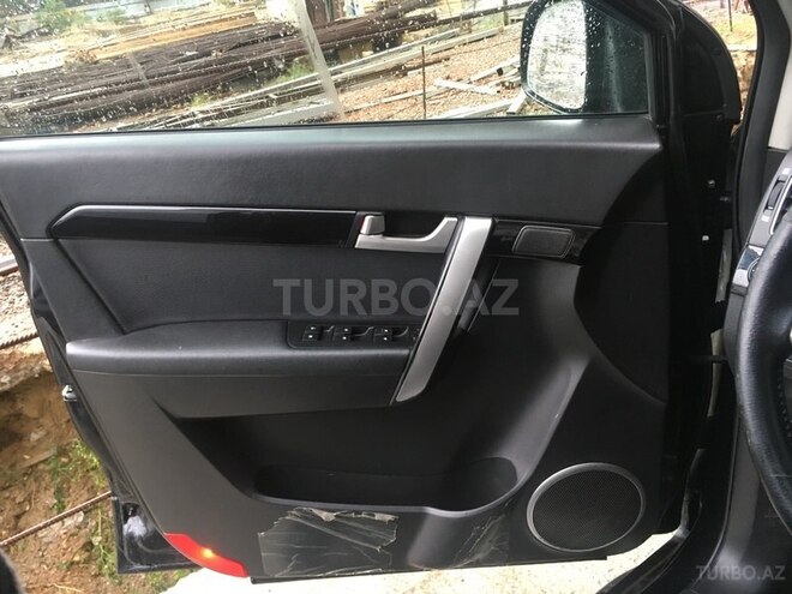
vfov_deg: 48.2
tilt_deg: -24.4
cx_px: 396
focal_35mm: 29
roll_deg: +7.4
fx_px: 664
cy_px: 297
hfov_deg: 61.7
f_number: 2.2
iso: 125
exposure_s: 1/33
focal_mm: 4.15
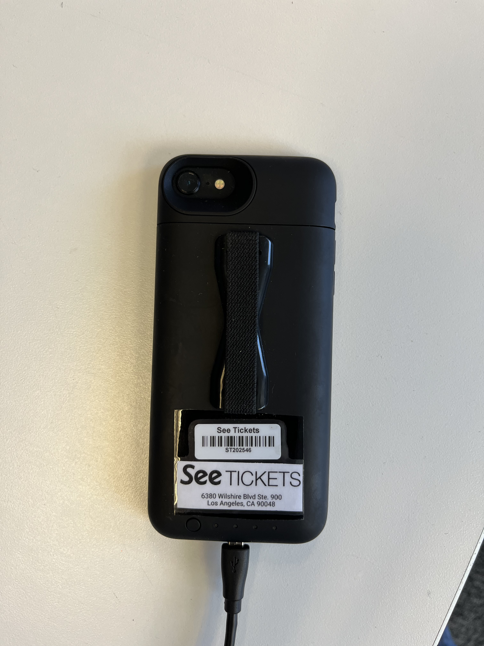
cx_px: 242
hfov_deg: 53.1
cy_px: 323
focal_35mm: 26
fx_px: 485
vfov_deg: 67.3
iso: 125
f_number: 1.6
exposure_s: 1/120
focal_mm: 5.1
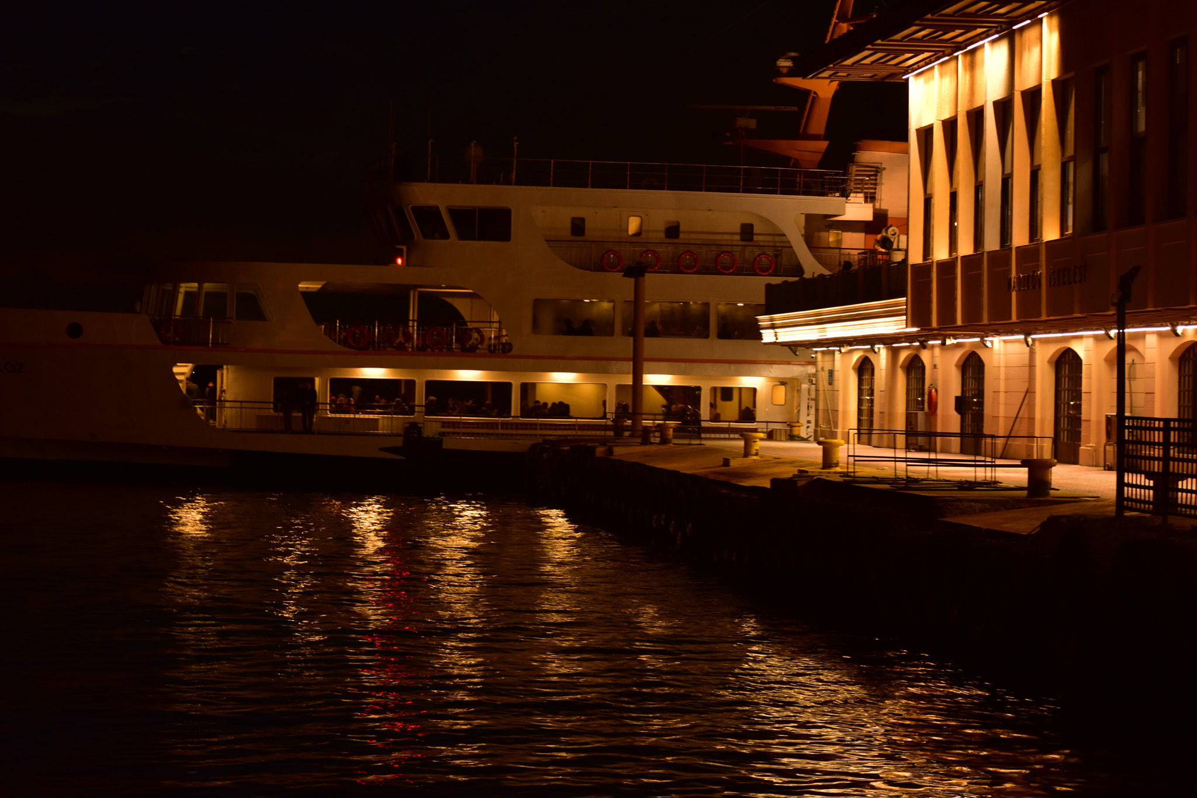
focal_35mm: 93
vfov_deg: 14.7
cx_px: 598
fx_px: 3092
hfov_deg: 21.9
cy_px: 399
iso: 320
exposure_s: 1/10
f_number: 4
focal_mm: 62
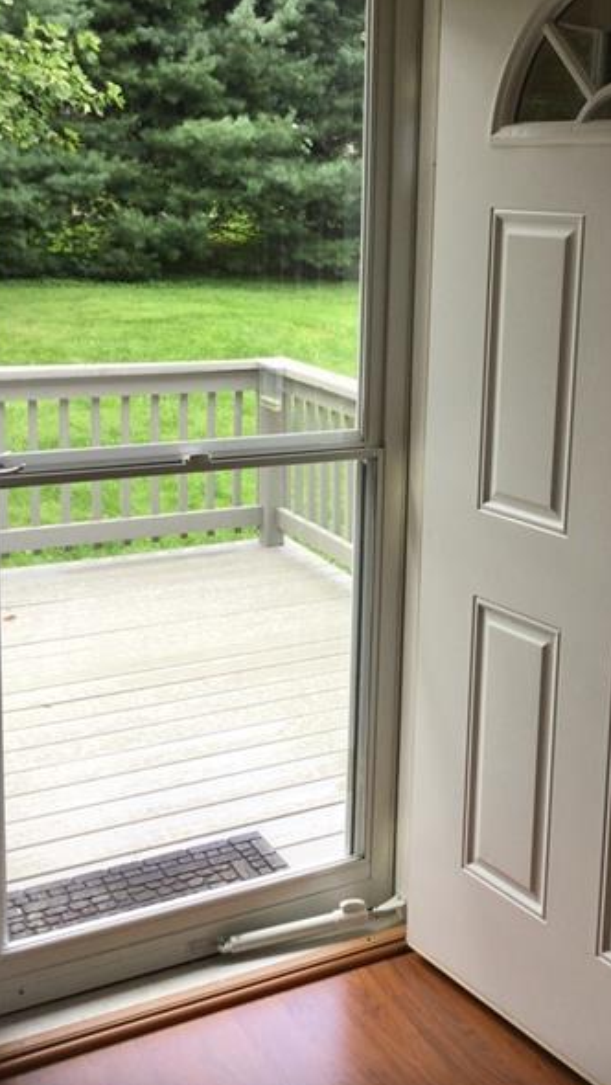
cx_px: 453
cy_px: 436
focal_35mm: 44
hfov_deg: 26.8
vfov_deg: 46.1
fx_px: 1267
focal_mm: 3.3
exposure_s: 1/60
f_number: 2.4
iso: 25
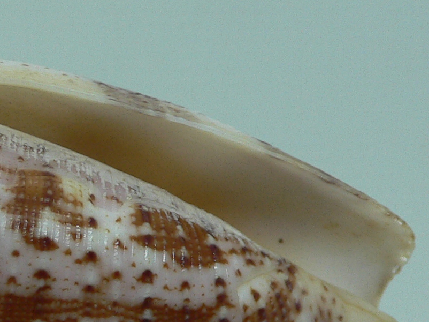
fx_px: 1090
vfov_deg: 16.6
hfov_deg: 22.0
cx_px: 89
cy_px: 286
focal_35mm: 88
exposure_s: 1/60
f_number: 2.8
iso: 80
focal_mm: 4.6
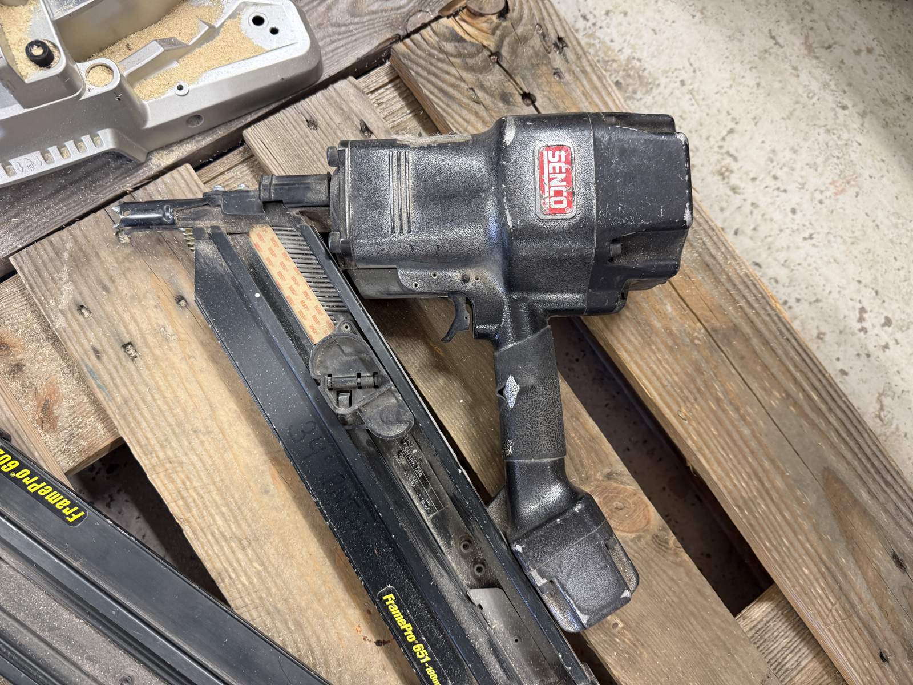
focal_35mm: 24
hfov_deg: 71.6
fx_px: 633
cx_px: 456
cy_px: 342
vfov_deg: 56.8
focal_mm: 6.76
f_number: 1.78
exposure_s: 1/50
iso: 160
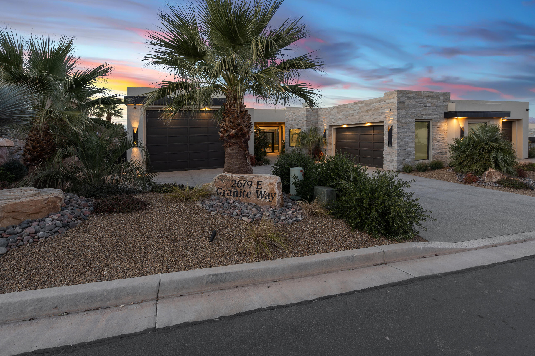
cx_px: 268
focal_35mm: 16
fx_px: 238
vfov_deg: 73.7
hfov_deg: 96.7
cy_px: 178
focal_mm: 16
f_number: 10
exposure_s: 1
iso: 125
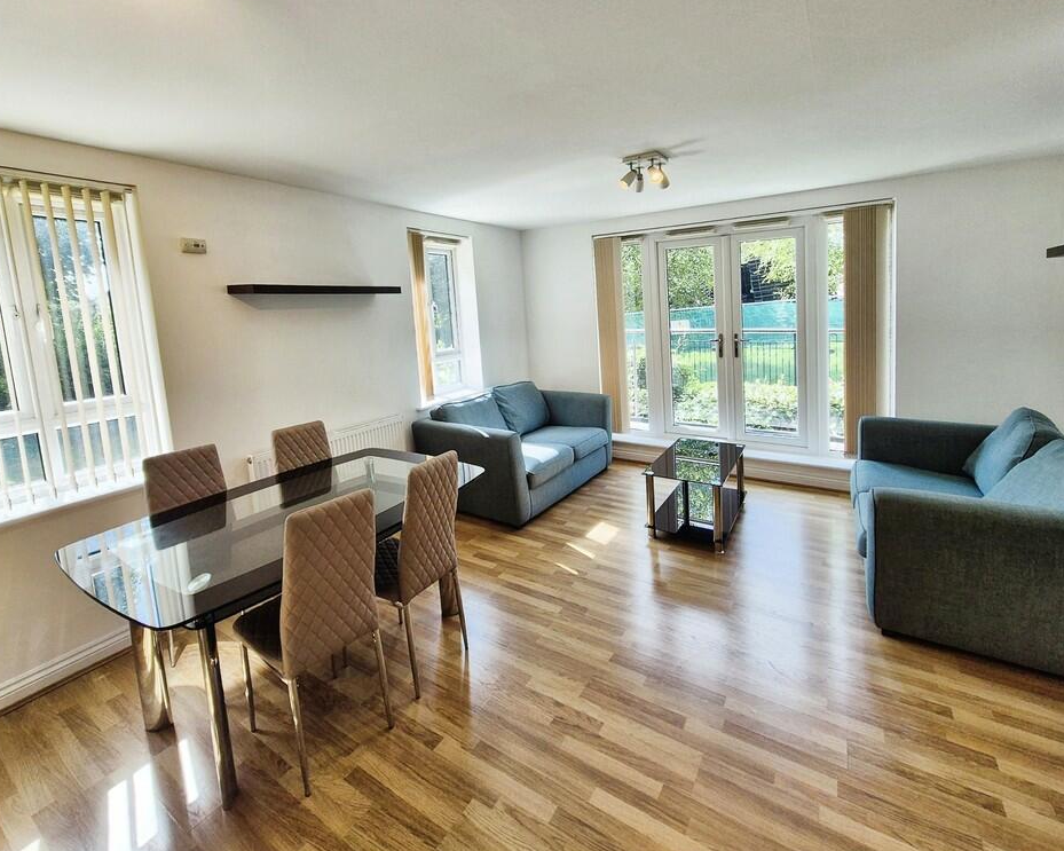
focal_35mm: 14
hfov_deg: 100.4
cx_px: 480
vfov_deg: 88.0
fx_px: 441
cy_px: 422
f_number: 2.2
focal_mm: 2.2
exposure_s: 1/202
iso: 50
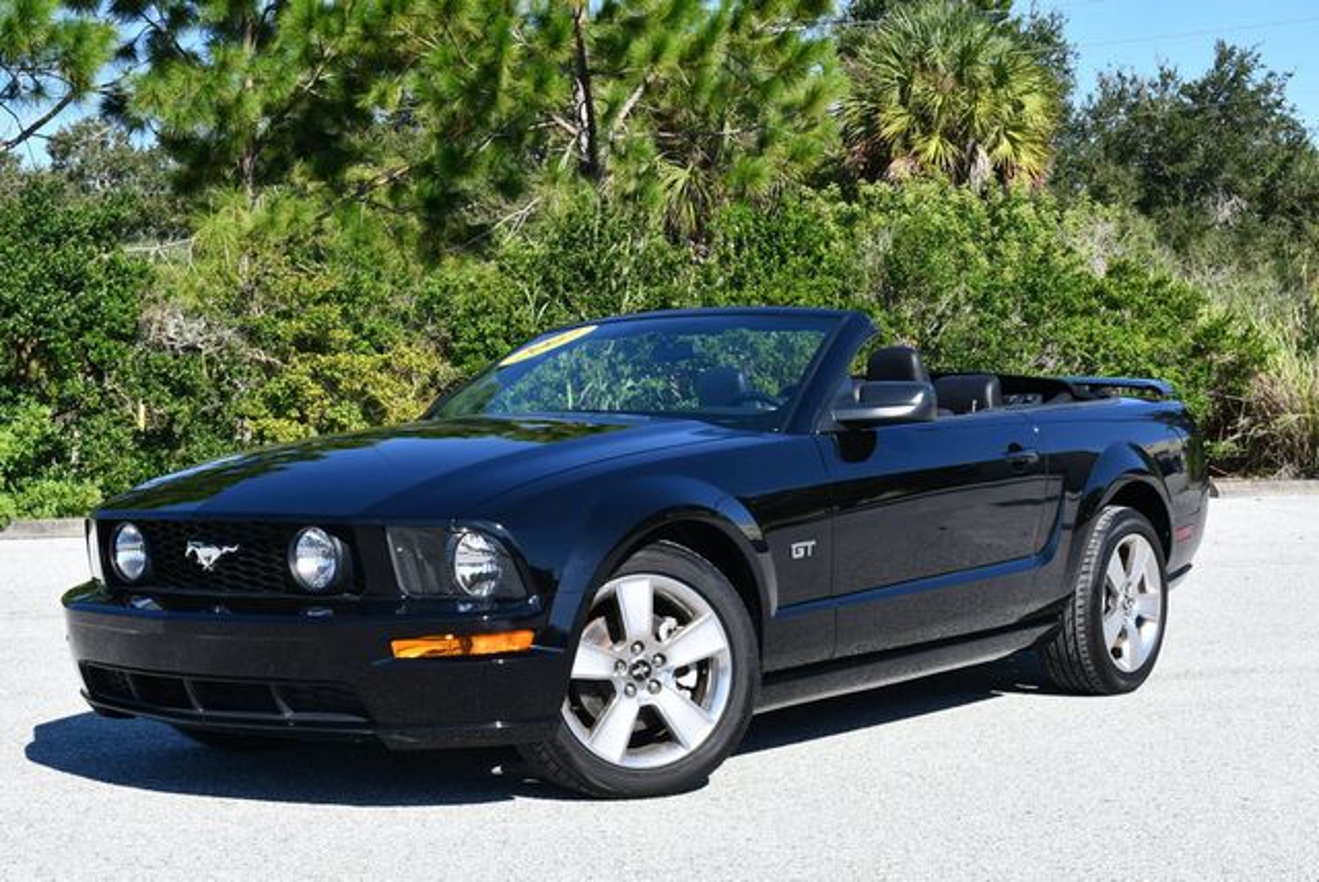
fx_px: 2200
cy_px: 441
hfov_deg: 33.4
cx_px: 660
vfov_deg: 22.7
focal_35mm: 60
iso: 160
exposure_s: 1/250
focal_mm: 30
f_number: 8
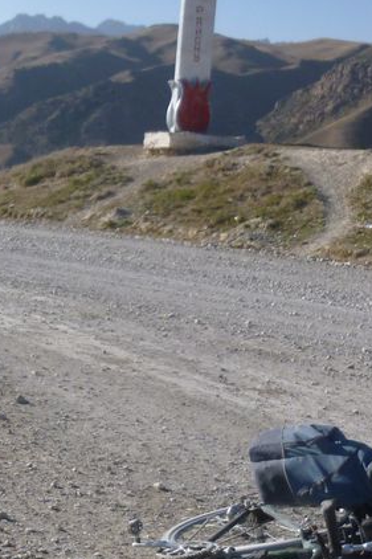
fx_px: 1148
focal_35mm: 74
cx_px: -132
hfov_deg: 17.1
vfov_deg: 27.3
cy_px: 336
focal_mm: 4.5
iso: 100
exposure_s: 1/1000
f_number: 3.1
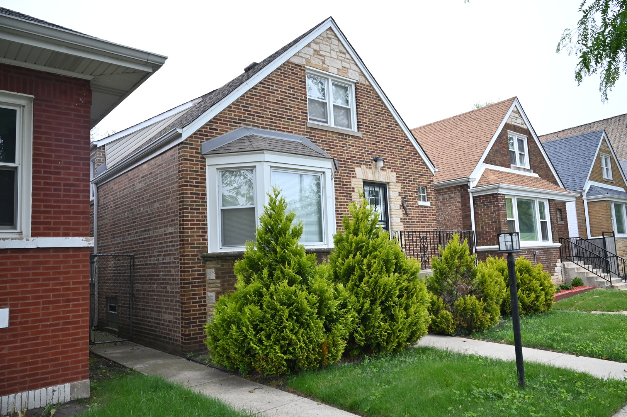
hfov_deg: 67.4
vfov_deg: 47.9
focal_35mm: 27
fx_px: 470
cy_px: 208
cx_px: 314
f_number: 8
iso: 800
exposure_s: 1/640
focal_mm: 27
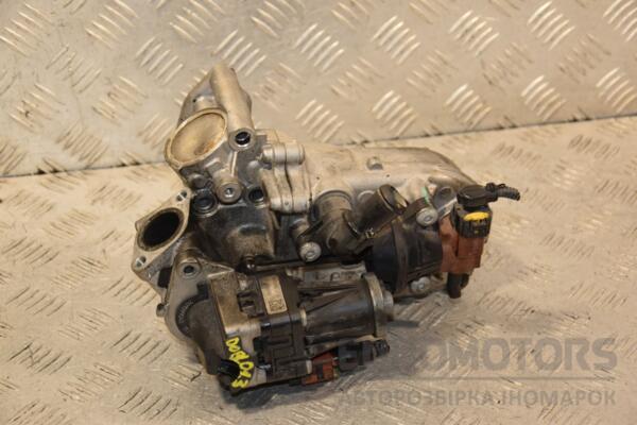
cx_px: 318
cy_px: 212
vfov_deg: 15.7
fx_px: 1539
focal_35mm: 87
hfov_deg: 23.4
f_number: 5
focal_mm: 58
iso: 800
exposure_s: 1/160
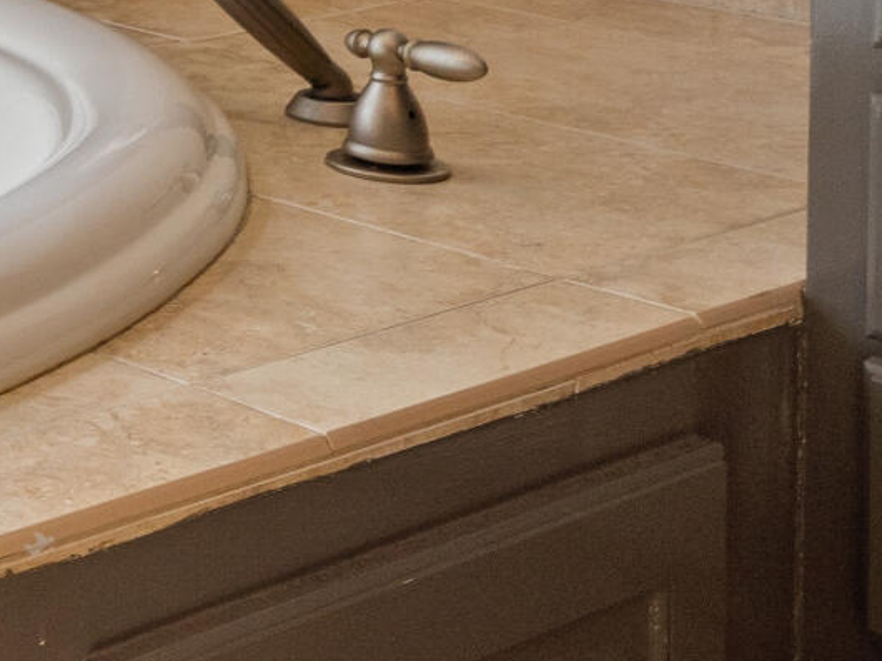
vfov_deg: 13.5
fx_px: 2537
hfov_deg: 15.6
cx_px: -892
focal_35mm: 100
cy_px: -473
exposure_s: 1/50
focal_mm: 18.3
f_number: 8
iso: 400
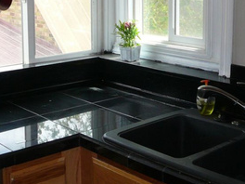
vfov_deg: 21.5
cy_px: 55
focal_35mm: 68
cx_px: 137
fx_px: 481
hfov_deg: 28.5
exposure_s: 1/125
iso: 100
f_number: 2.8
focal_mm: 4.6
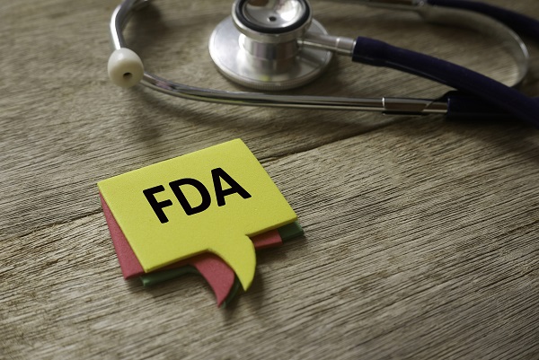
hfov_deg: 28.1
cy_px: 180
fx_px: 1079
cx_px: 270
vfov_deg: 19.0
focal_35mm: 72
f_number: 4
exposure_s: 1/125
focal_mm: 32.6
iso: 200
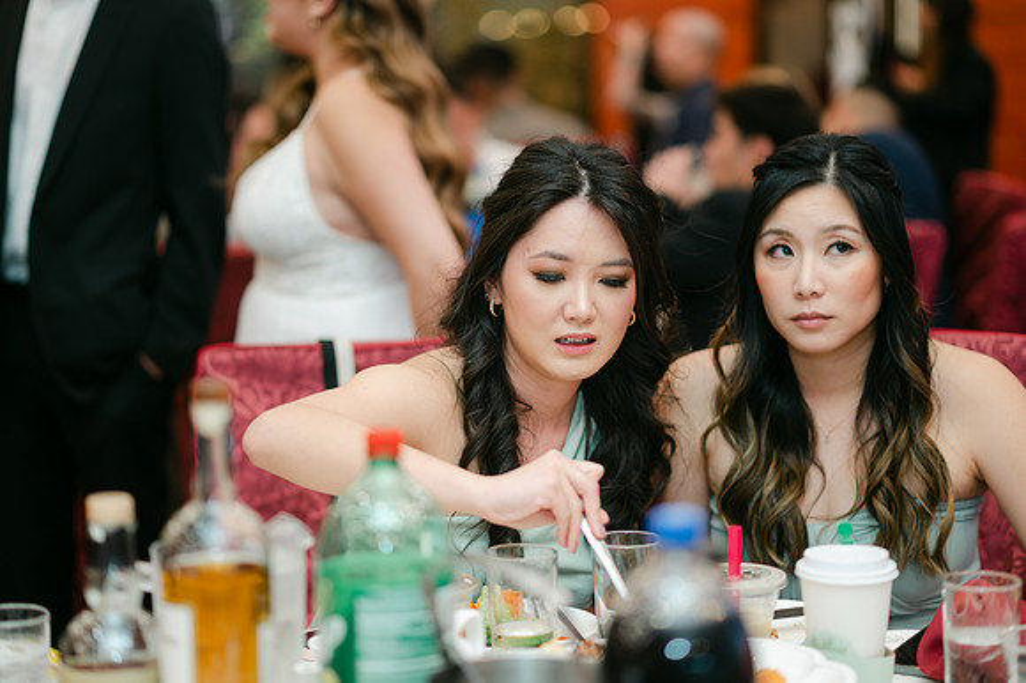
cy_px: 342
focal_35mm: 85
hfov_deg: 23.9
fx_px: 2421
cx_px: 513
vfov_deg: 16.1
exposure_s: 1/125
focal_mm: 85
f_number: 2
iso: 320
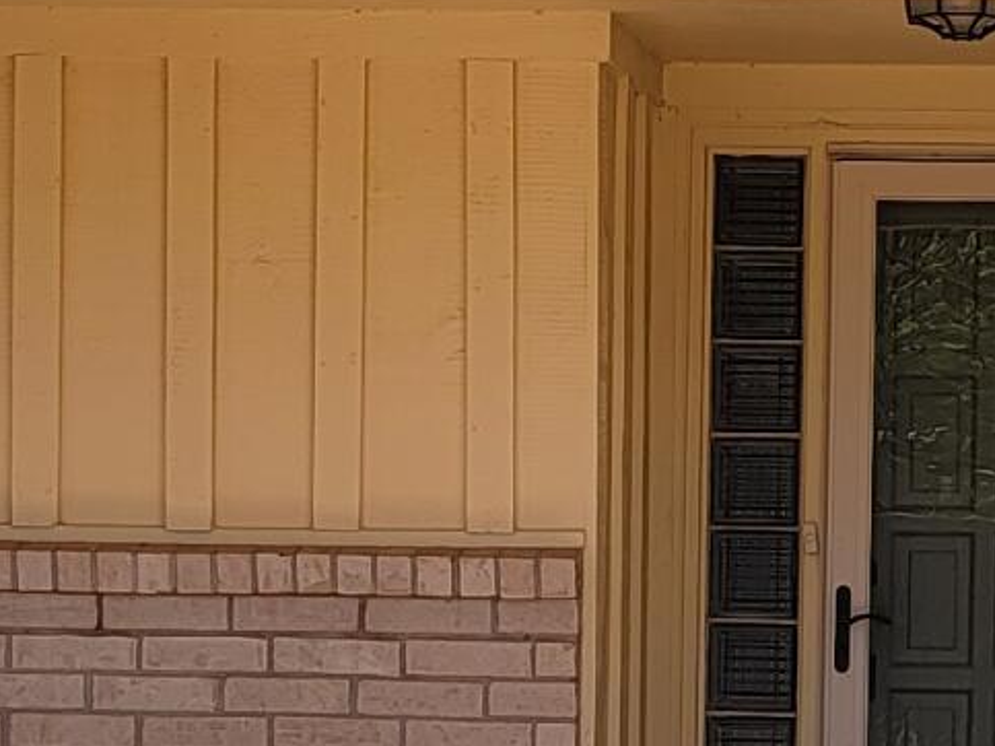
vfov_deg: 9.9
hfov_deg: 13.2
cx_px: 828
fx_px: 4282
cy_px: 692
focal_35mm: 149
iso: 16
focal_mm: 6.7
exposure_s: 1/752
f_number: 1.8
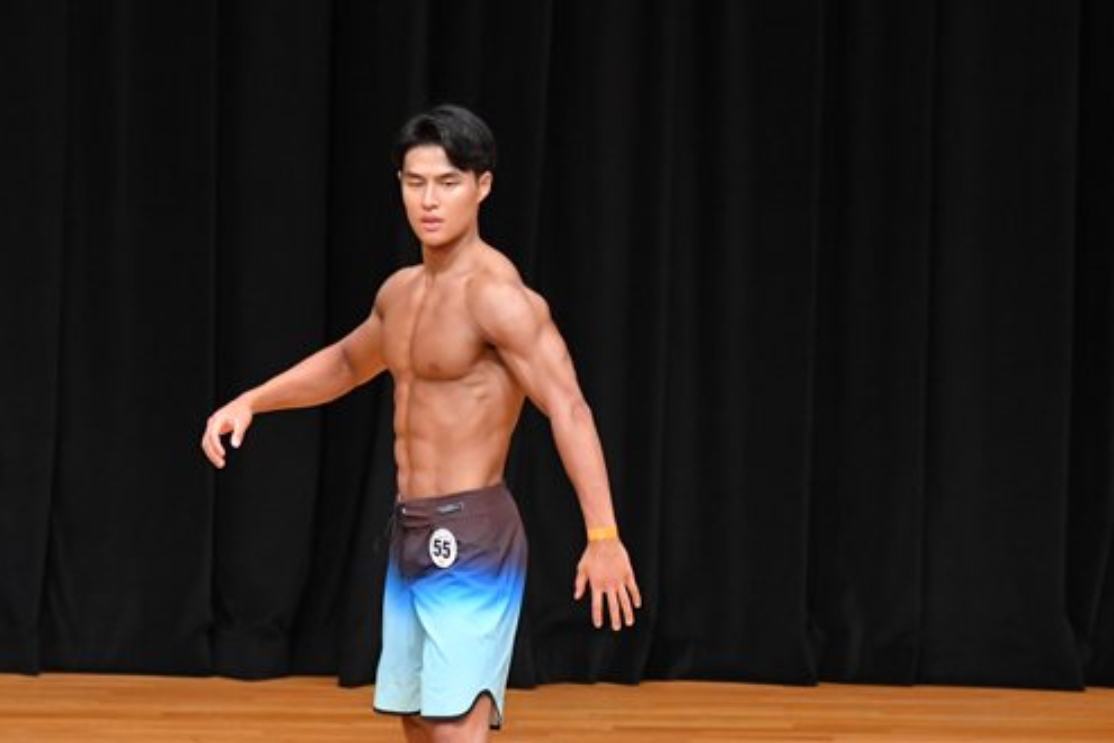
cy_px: 473
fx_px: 10892
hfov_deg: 5.9
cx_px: 539
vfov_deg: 3.9
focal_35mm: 352
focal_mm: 150
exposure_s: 1/400
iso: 4000
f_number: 5.6
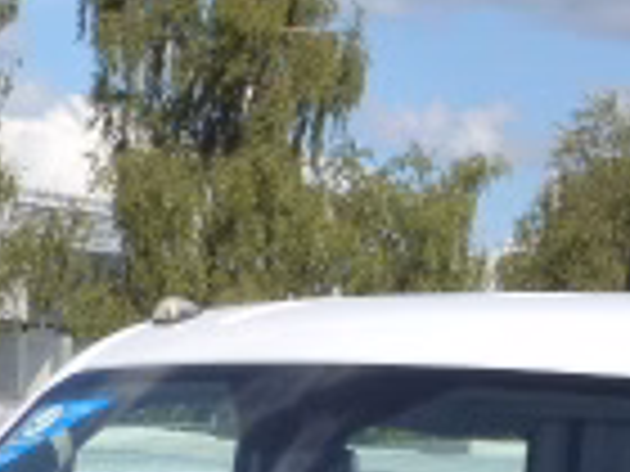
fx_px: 5223
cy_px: 733
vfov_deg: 5.1
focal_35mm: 287
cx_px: 720
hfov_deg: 6.9
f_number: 5
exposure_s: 1/1300
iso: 200
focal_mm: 11.4
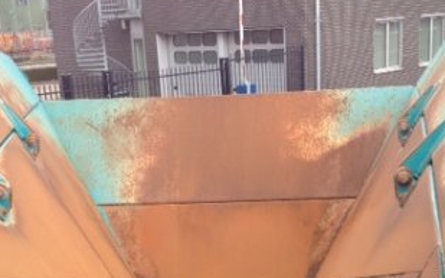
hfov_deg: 28.6
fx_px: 873
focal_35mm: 72
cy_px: 310
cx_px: 197
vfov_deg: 17.4
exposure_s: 1/319
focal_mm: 4.28
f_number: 2.4
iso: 50
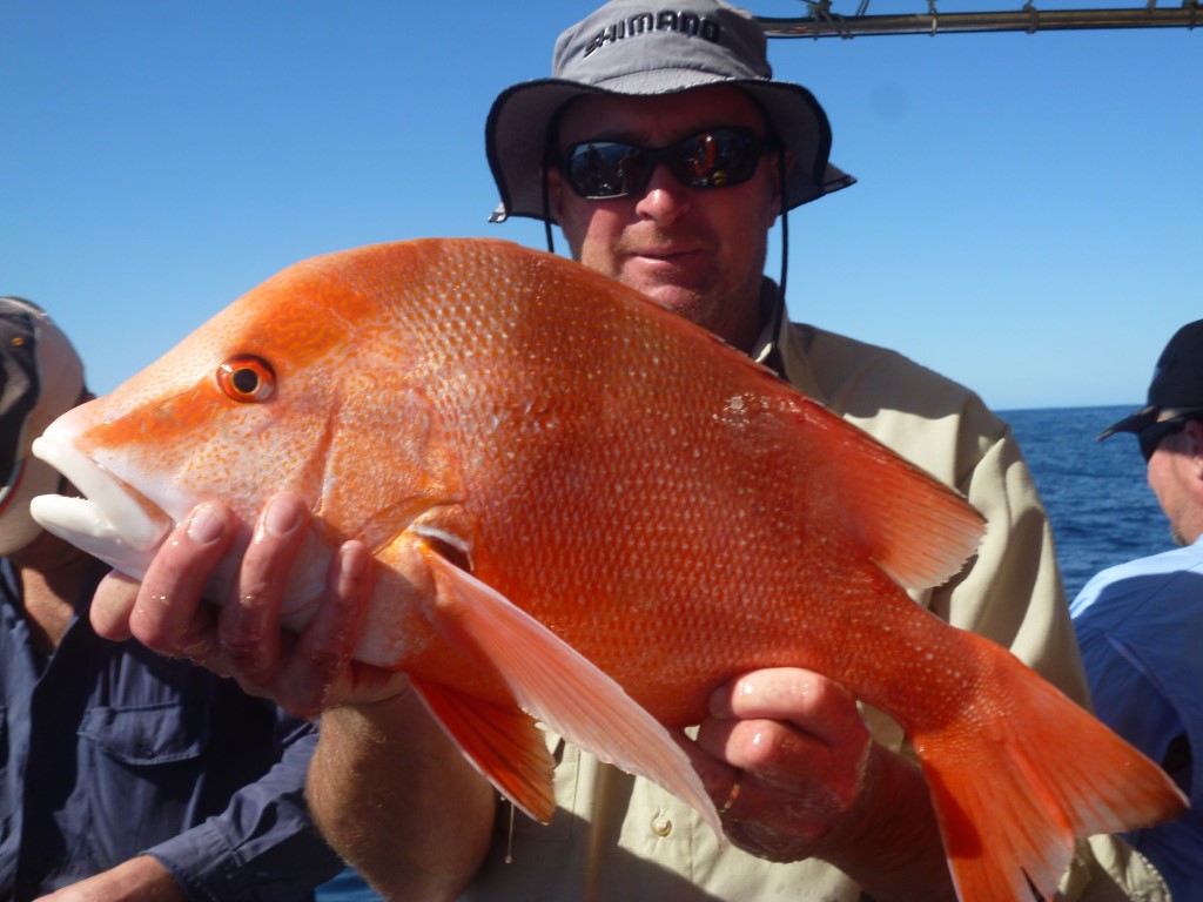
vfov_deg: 35.1
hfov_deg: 45.8
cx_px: 602
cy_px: 451
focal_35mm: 41
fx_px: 1425
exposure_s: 1/100
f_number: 11
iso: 100
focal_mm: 7.3
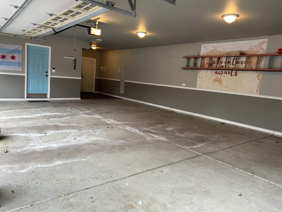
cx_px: 141
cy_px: 106
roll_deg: -4.6
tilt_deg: -7.6
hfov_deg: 67.3
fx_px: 212
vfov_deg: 53.1
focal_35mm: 26
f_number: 1.5
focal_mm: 5.7
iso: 100
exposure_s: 1/121
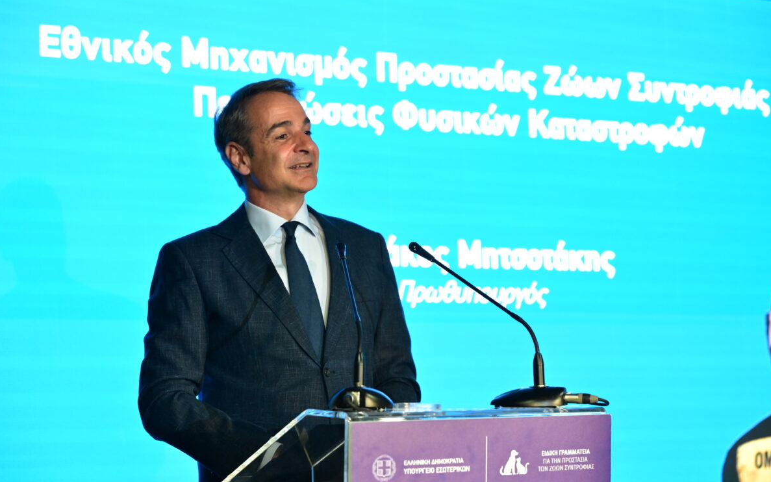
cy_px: 244
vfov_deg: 12.8
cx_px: 387
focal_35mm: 102
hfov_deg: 20.4
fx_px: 2143
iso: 8000
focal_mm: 99
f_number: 4
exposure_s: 1/400
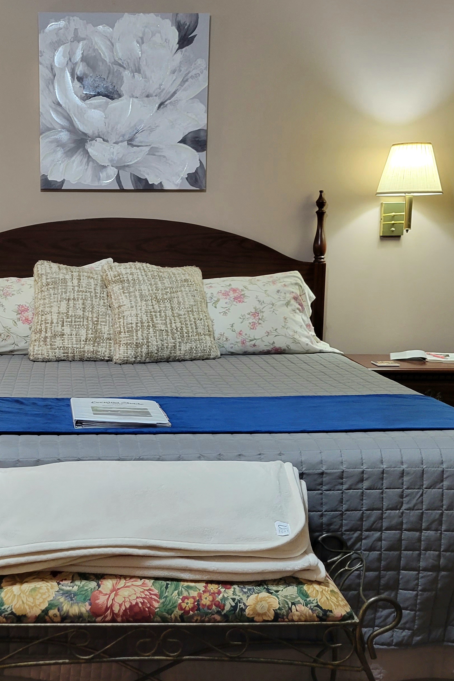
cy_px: 375
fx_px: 851
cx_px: 116
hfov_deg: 29.4
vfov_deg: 43.6
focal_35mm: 45
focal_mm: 5.4
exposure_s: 1/40
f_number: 1.8
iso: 200
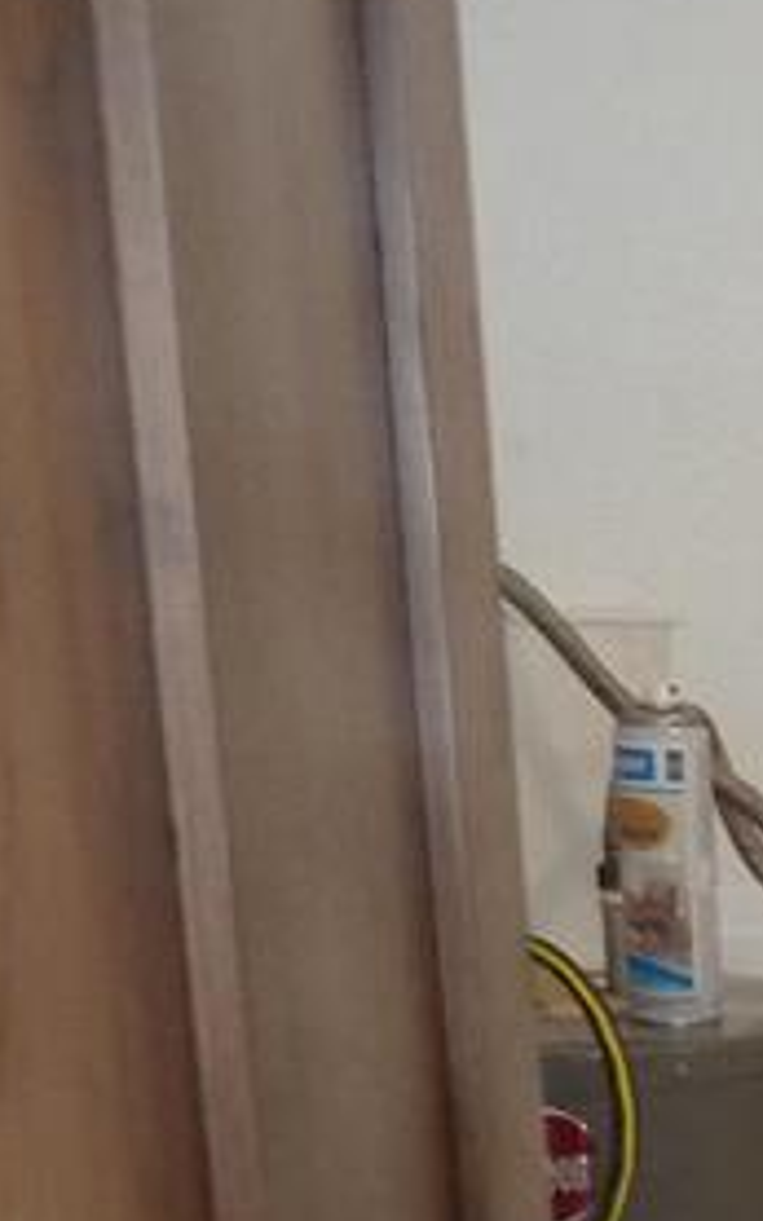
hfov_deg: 10.8
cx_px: 1998
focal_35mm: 98
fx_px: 3262
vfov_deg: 19.6
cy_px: 1556
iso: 250
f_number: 3.3
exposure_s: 1/30
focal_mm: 4.1
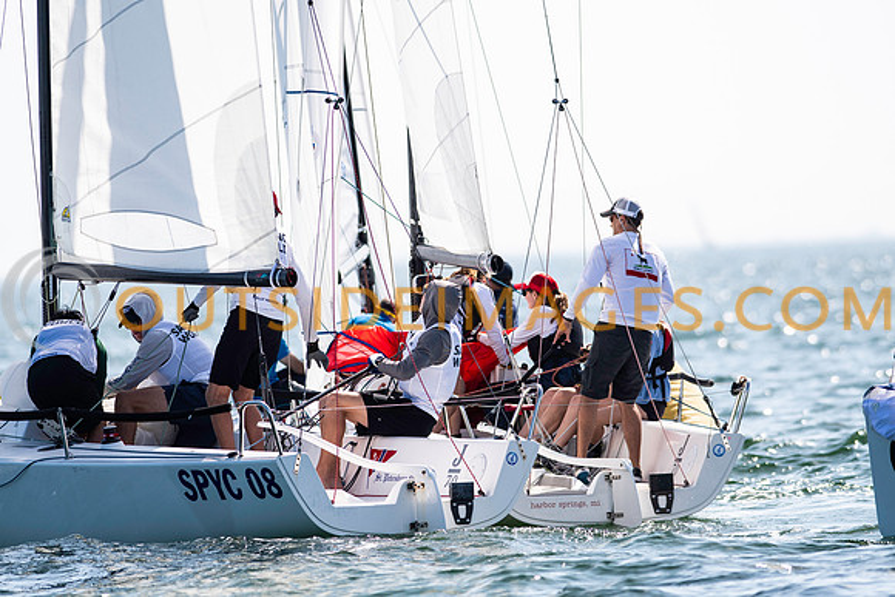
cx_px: 448
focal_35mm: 450
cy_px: 298
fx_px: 11190
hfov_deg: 4.6
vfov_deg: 3.1
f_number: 5
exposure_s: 1/2500
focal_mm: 300
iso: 200
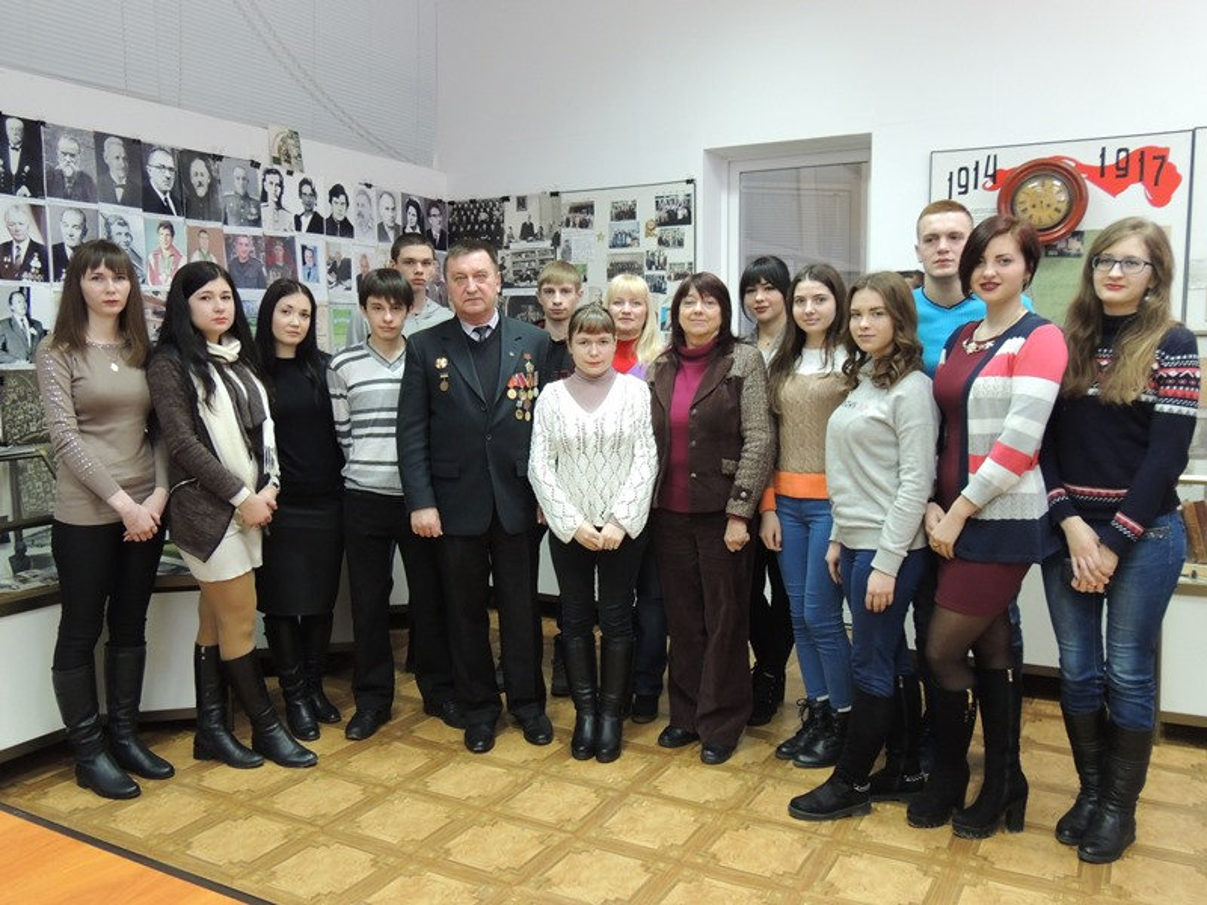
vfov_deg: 46.8
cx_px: 604
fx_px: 1046
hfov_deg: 60.0
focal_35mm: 30
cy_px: 452
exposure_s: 1/15
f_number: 3.1
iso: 400
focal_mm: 5.3
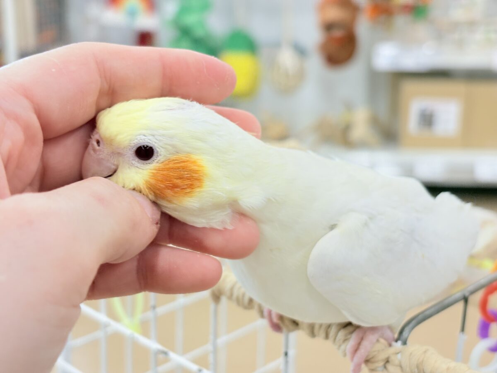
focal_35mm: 52
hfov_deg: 36.8
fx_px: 747
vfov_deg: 28.0
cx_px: 248
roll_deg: +1.2
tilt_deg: -14.3
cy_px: 186
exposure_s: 1/100
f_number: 1.6
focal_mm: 5.96
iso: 80
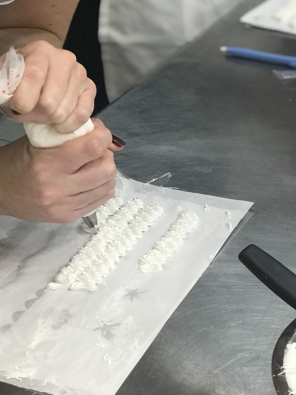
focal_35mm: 105
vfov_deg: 18.5
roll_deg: -2.1
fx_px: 1197
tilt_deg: -22.5
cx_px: 251
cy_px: 60
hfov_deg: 14.0
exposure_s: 1/120
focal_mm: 6.6
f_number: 2.8
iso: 100
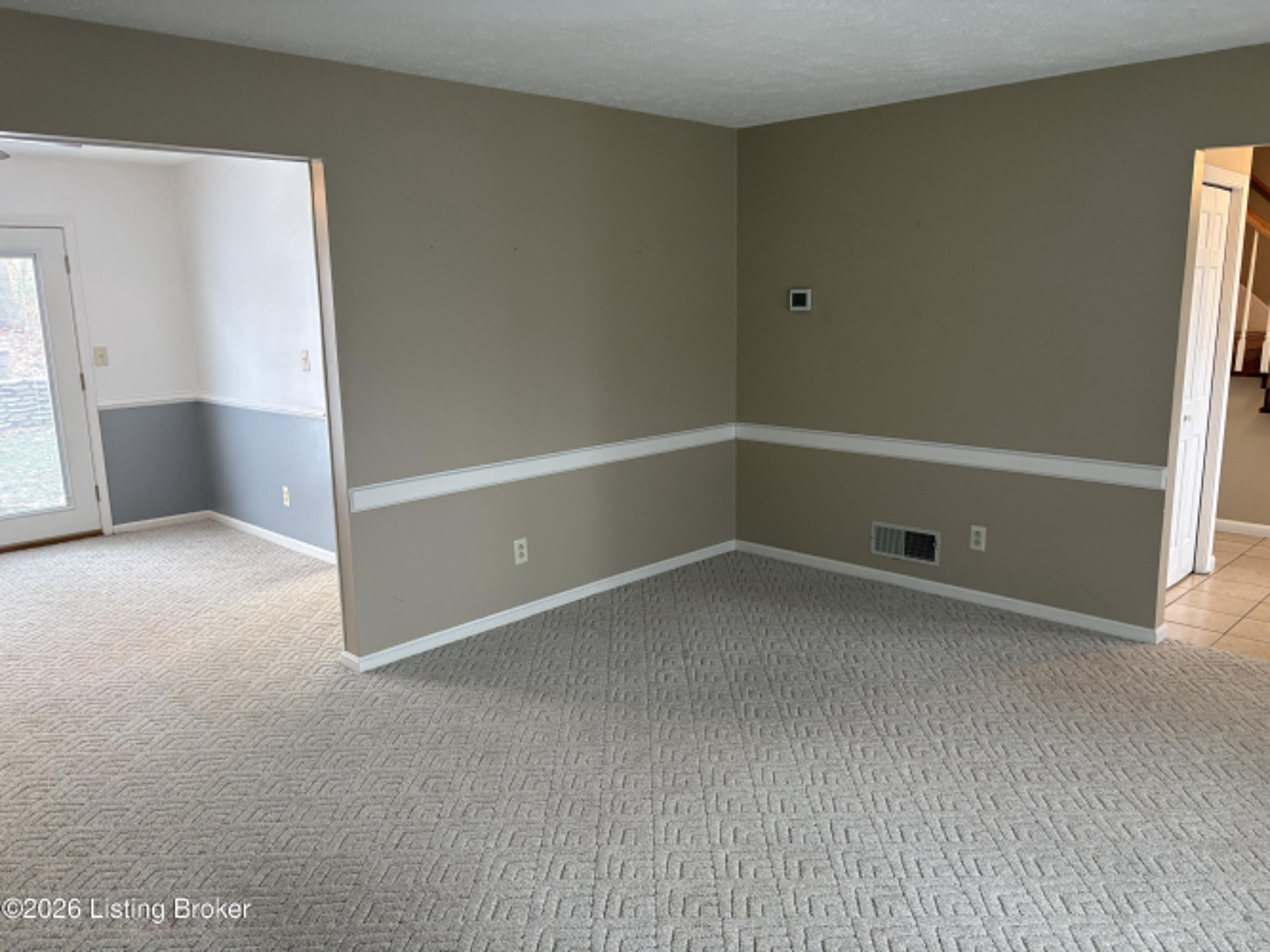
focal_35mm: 26
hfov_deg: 67.3
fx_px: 954
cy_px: 476
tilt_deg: -10.4
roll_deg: +1.1
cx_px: 635
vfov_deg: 53.0
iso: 160
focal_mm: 5.96
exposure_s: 1/60
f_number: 1.6
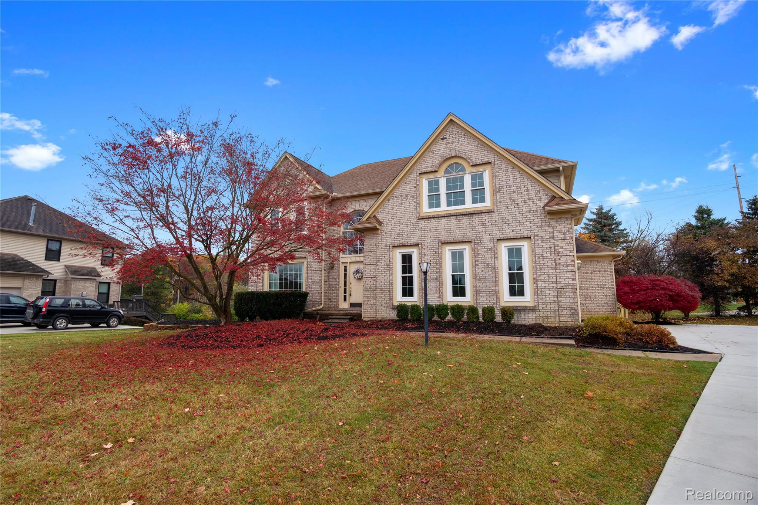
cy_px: 252
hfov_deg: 61.9
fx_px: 632
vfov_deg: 43.6
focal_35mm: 30
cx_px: 379
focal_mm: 30
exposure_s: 1/200
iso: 320
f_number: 9
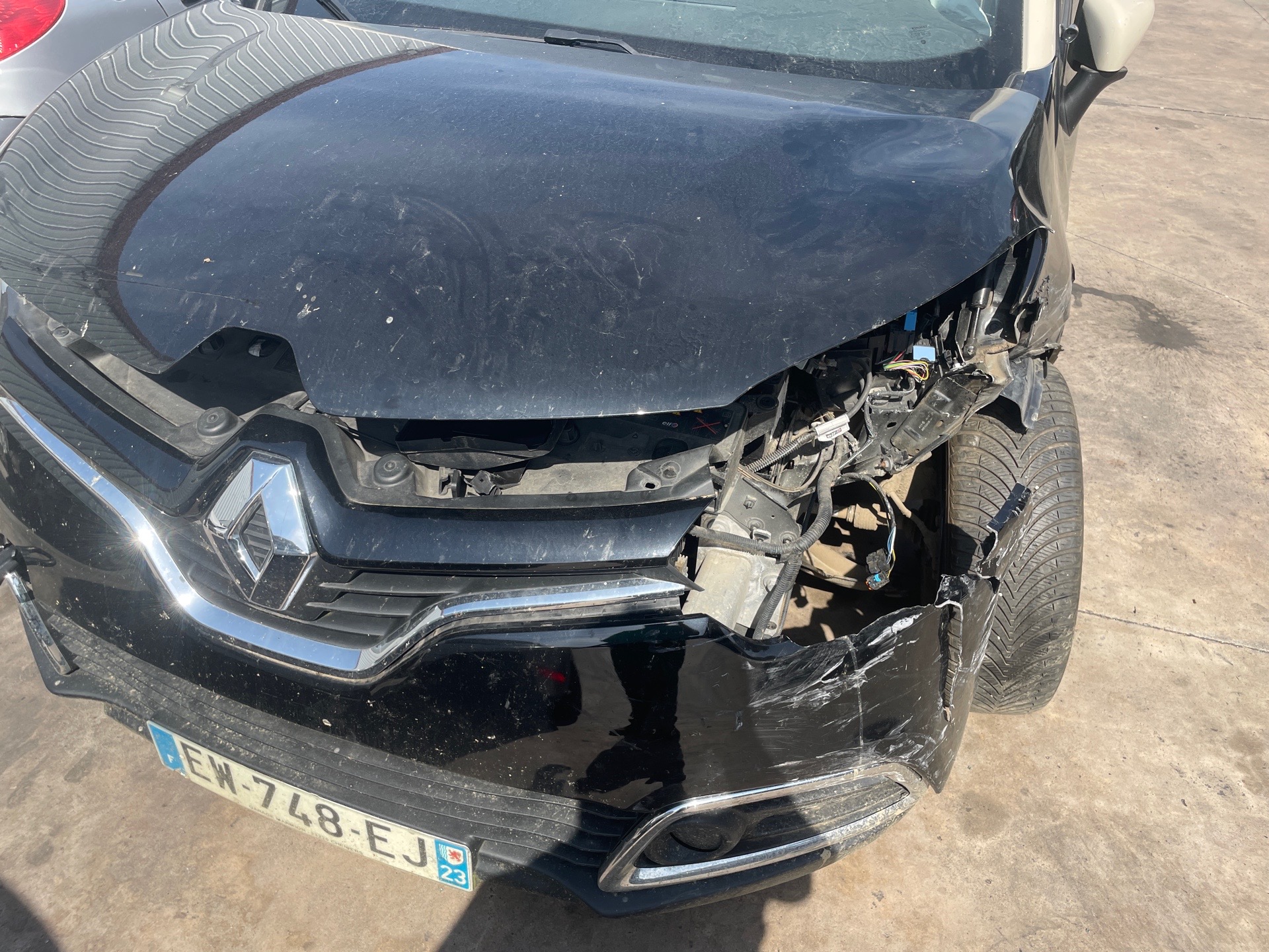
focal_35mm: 26
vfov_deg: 53.1
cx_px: 634
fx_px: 953
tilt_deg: -35.8
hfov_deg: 67.3
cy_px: 476
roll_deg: -0.3
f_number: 1.6
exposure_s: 1/1575
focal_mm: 4.2
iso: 32
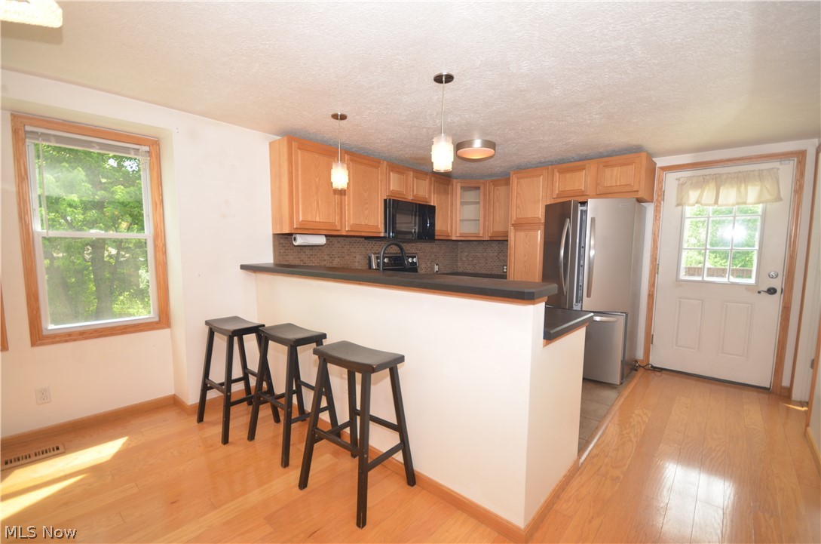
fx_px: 341
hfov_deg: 100.5
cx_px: 410
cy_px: 272
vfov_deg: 77.1
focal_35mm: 15
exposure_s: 1/60
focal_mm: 10
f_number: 4
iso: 250
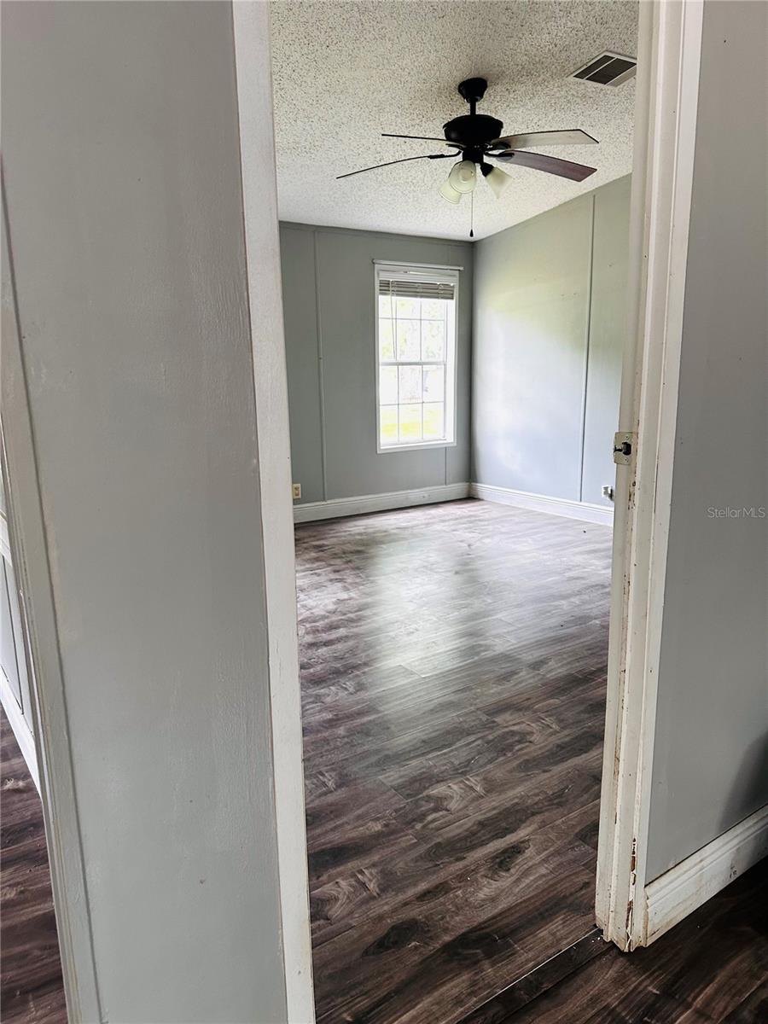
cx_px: 384
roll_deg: -0.8
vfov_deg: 71.6
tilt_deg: -11.7
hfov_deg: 56.8
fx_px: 710
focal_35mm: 24
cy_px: 512
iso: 250
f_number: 1.78
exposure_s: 1/77
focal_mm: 6.86
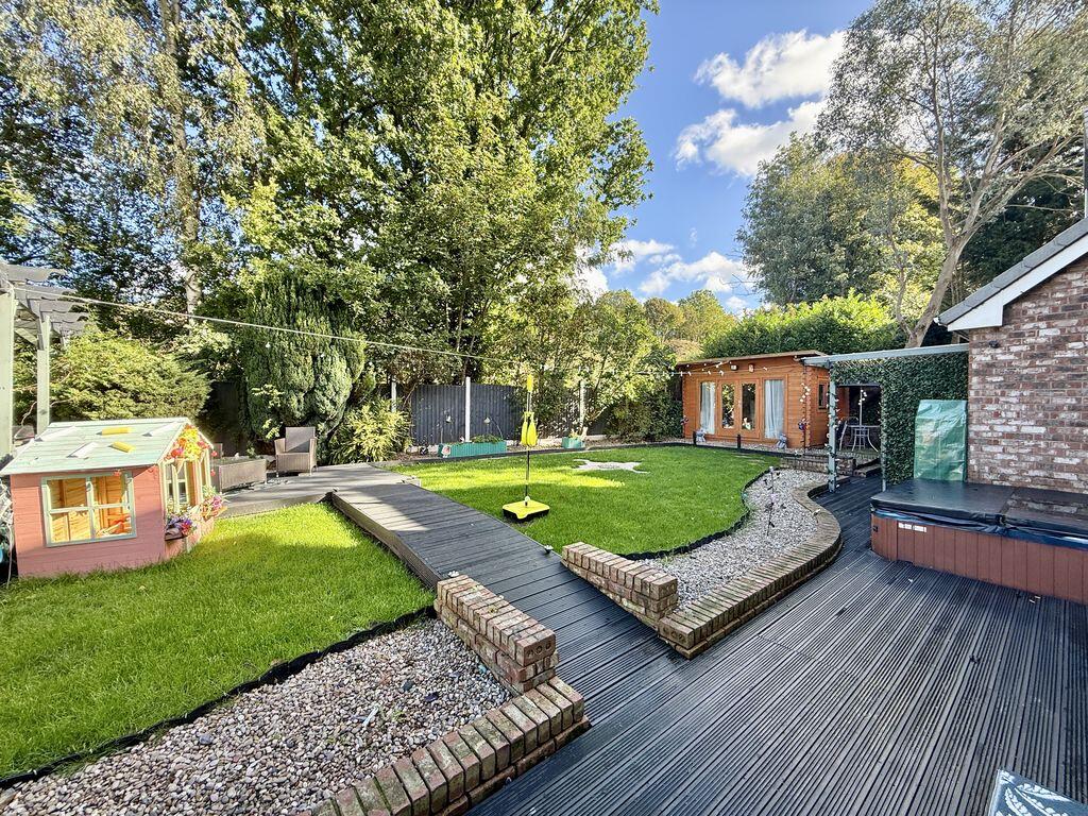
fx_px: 440
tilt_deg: -1.1
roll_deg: +0.5
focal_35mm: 14
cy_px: 408
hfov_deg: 102.1
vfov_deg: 85.7
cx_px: 544
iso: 64
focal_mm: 2.22
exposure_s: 1/189
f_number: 2.2
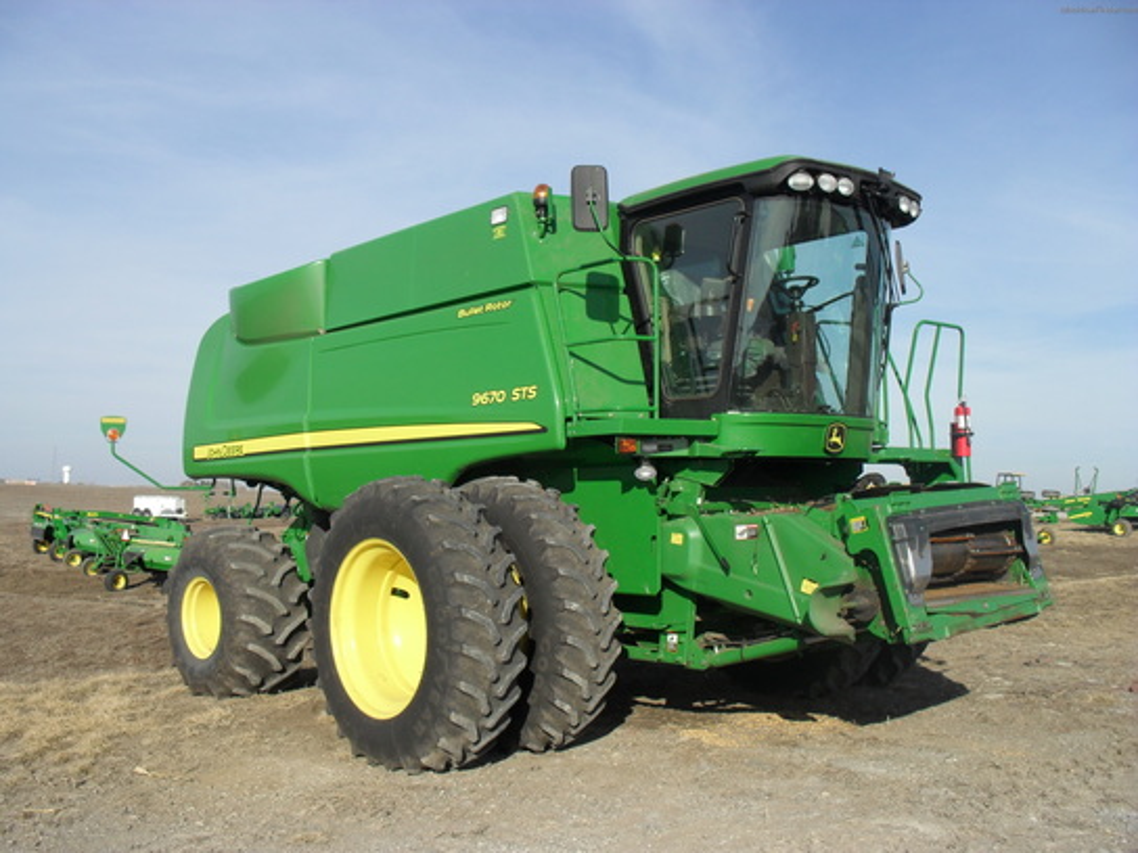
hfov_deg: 52.6
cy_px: 426
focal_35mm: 35
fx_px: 1151
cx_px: 569
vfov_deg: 40.7
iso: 100
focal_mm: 6.3
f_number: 8.4
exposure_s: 1/250
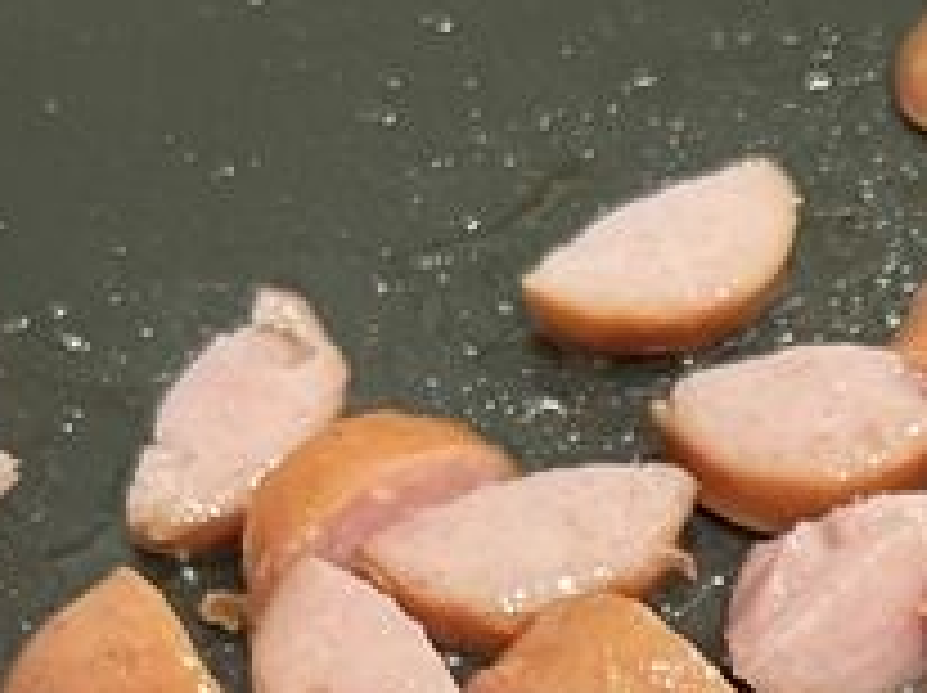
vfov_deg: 13.1
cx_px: 1026
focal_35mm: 101
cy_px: 1264
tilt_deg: -55.3
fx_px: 2702
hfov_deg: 18.7
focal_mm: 5.7
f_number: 1.5
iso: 400
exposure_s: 1/40
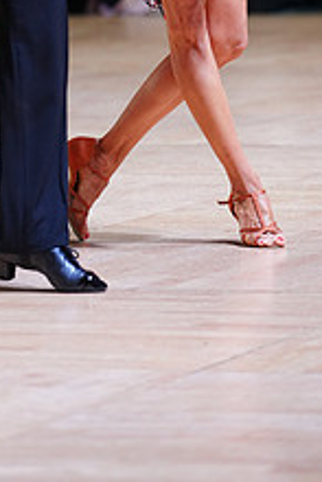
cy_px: -145
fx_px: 4407
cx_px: 58
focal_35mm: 329
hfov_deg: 4.2
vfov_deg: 6.2
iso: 800
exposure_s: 1/400
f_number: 2.8
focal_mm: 125
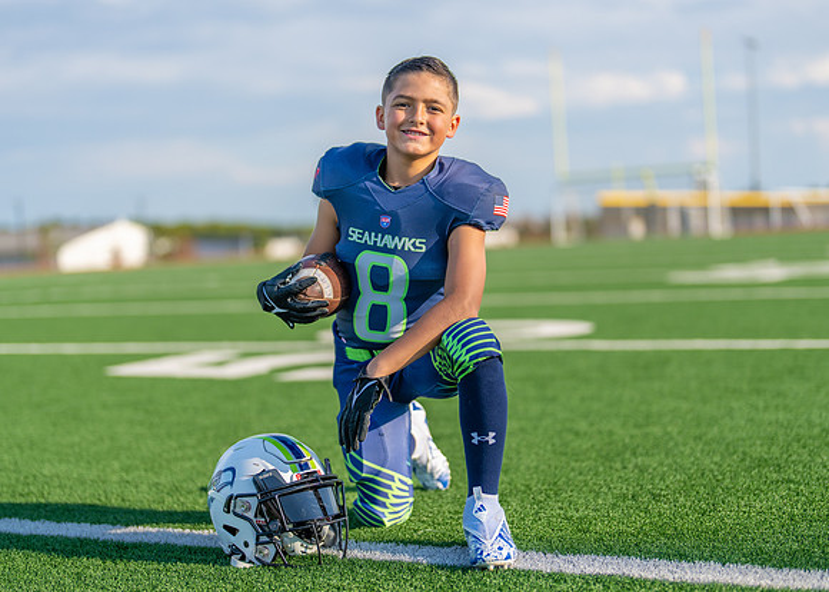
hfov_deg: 32.8
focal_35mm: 60
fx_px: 1409
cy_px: 280
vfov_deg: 23.7
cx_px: 418
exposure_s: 1/5000
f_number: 1.2
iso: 100
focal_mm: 50
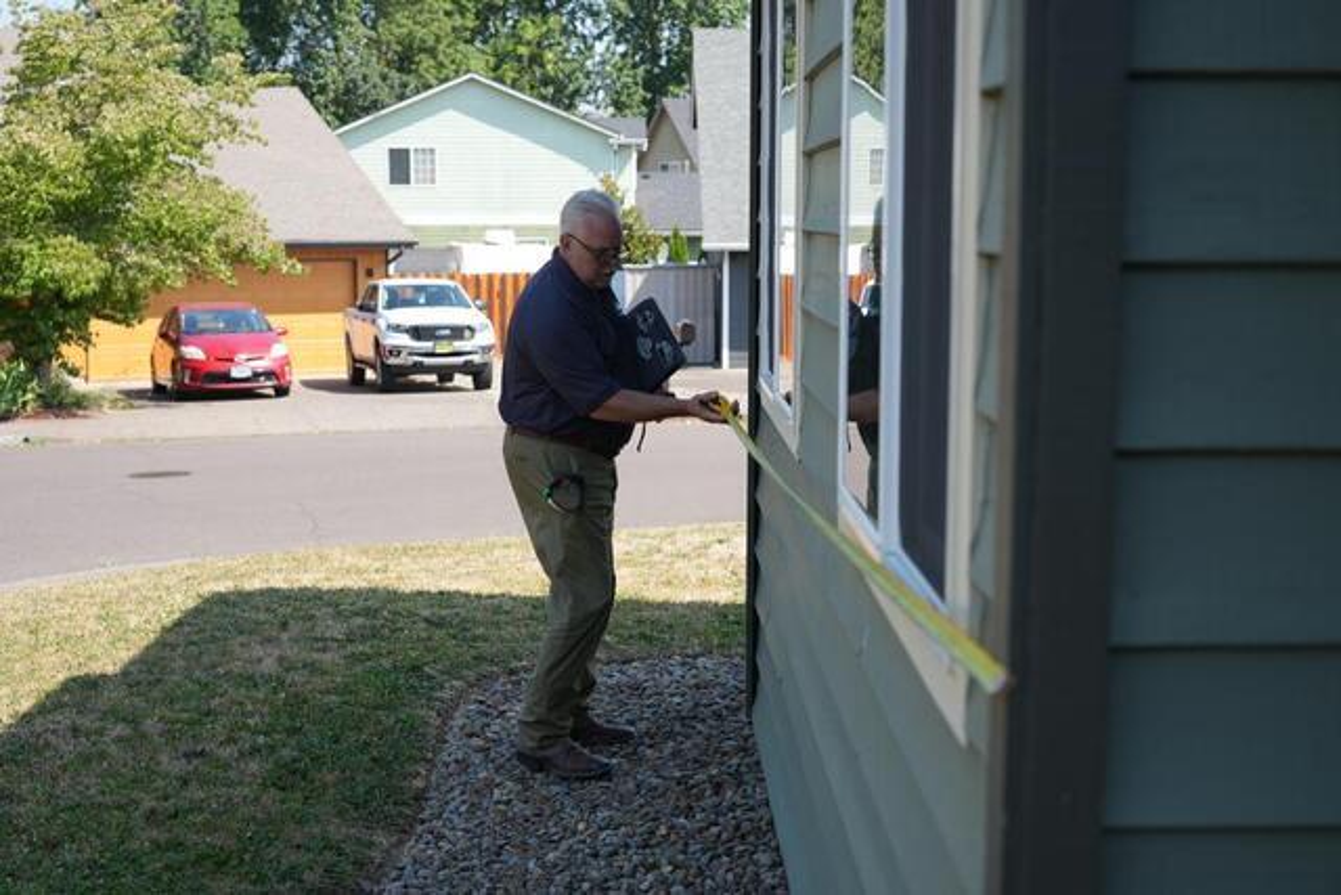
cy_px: 448
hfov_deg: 38.9
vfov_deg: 26.5
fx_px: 1900
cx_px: 670
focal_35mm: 51
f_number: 4.5
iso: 80
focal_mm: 51
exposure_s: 1/250
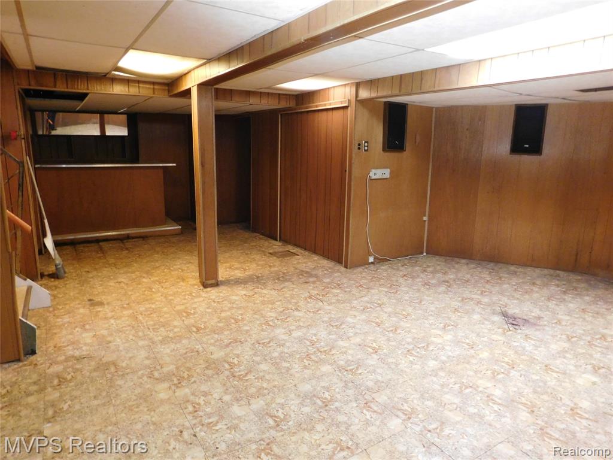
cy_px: 230
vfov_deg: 58.9
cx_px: 306
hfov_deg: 73.9
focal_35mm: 23
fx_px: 407
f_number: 3
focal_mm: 4
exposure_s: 1/8
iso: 400
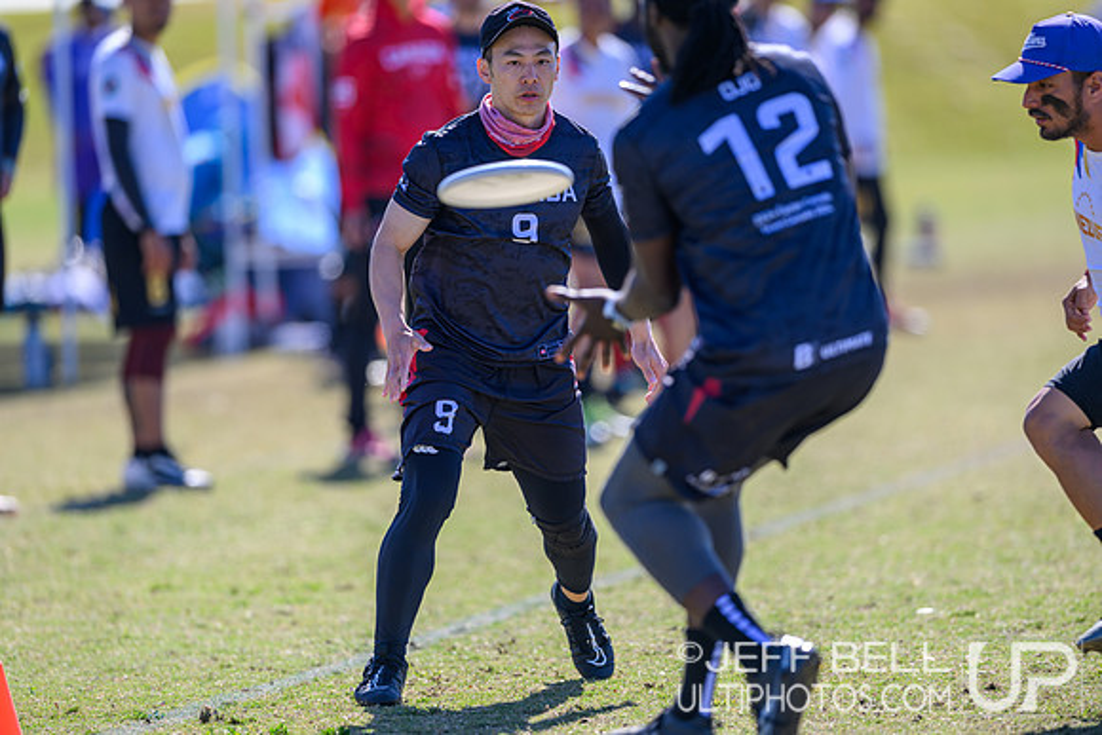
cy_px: 368
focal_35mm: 400
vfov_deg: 3.4
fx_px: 12247
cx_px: 551
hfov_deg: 5.2
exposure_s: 1/1250
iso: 220
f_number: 3.2
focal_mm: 400
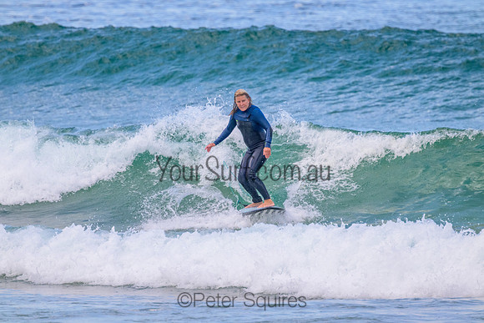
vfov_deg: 1.7
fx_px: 10758
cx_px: 242
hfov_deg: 2.6
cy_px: 162
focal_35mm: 800
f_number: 11
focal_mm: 800
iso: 2500
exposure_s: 1/2000
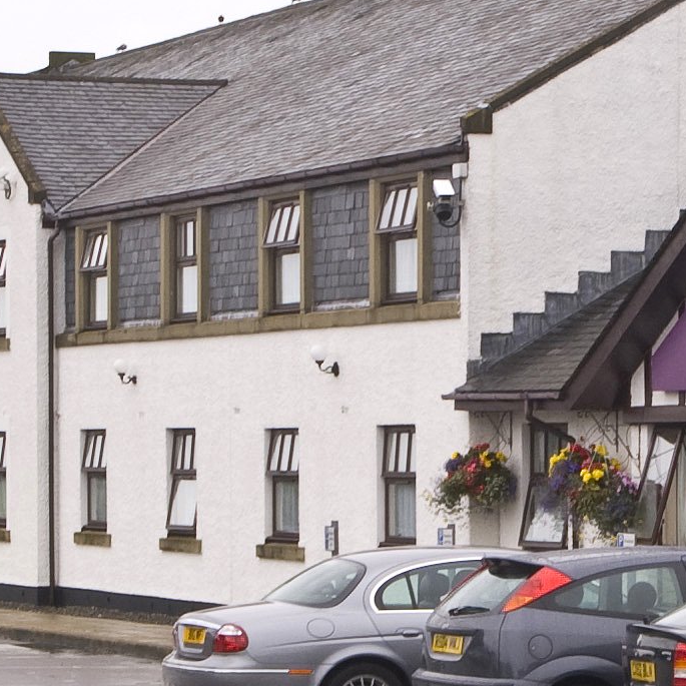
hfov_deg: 9.7
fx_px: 4013
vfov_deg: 9.8
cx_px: 644
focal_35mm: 179
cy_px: 406
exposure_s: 1/60
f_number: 11
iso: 200
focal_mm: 32
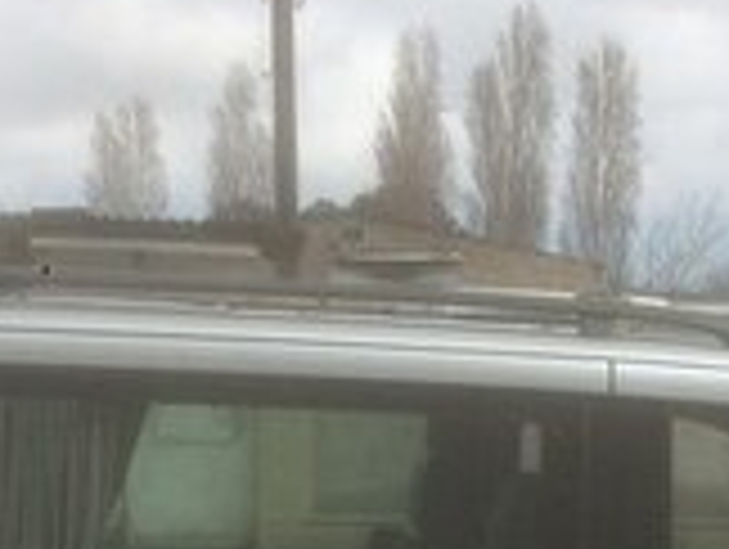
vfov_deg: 12.1
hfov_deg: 16.7
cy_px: 758
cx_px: 292
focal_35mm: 118
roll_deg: -0.2
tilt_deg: -6.5
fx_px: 2489
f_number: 2.2
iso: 32
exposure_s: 1/2564
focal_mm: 4.15
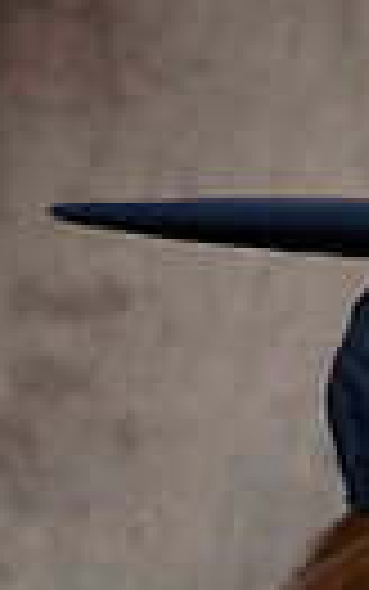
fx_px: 9467
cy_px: 892
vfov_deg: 3.6
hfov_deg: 2.2
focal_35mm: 589
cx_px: 655
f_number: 5.6
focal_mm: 112
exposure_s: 1/60
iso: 200
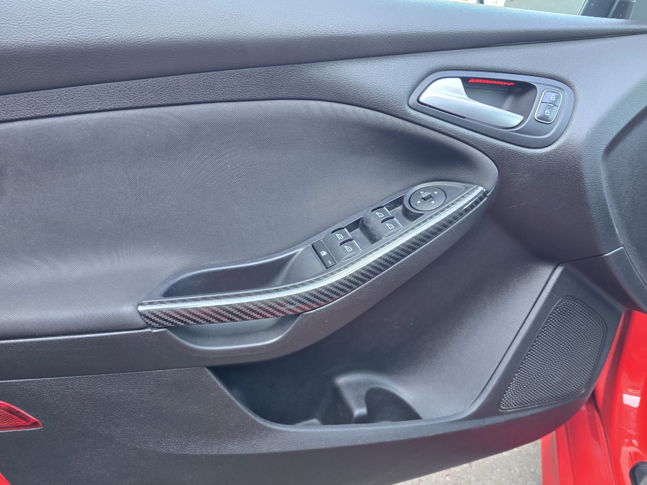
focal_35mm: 23
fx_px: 430
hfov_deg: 73.9
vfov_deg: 58.9
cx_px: 324
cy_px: 242
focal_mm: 6.3
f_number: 1.7
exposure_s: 1/120
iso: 160
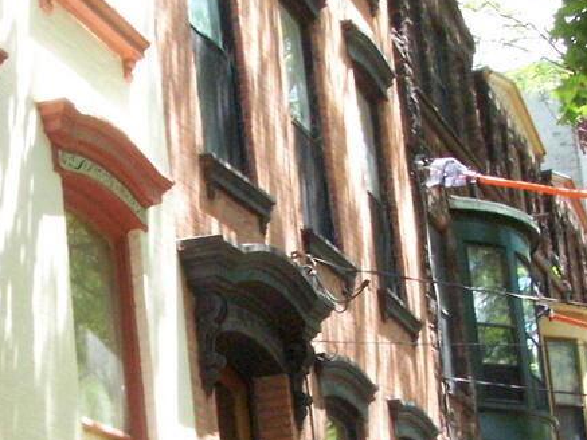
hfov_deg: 21.7
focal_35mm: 89
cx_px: 120
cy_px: 480
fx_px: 1510
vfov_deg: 16.1
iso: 400
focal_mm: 6.3
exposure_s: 1/60
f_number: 8
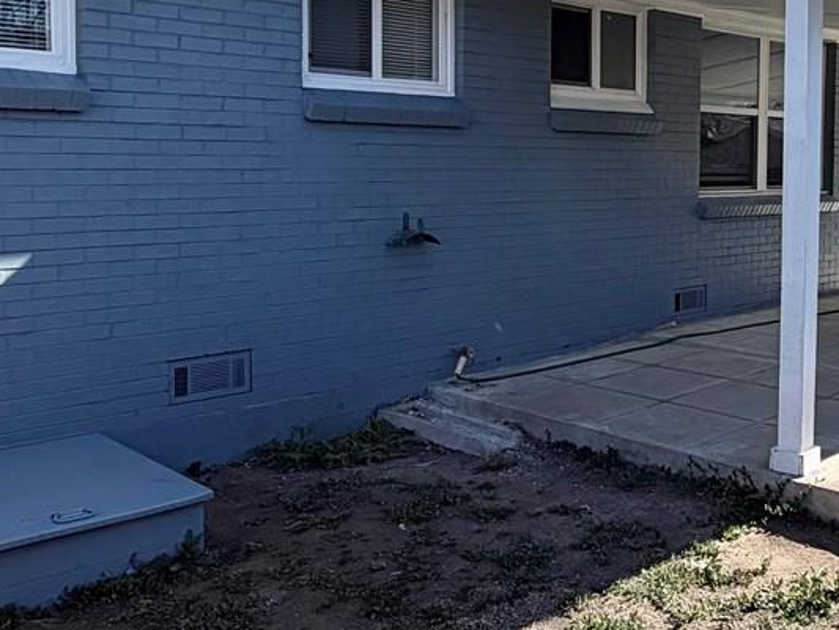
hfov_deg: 43.3
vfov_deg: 34.0
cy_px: 202
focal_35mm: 42
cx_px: 631
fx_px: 1018
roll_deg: -0.5
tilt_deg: -2.2
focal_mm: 2.22
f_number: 2.2
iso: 40
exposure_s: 1/770
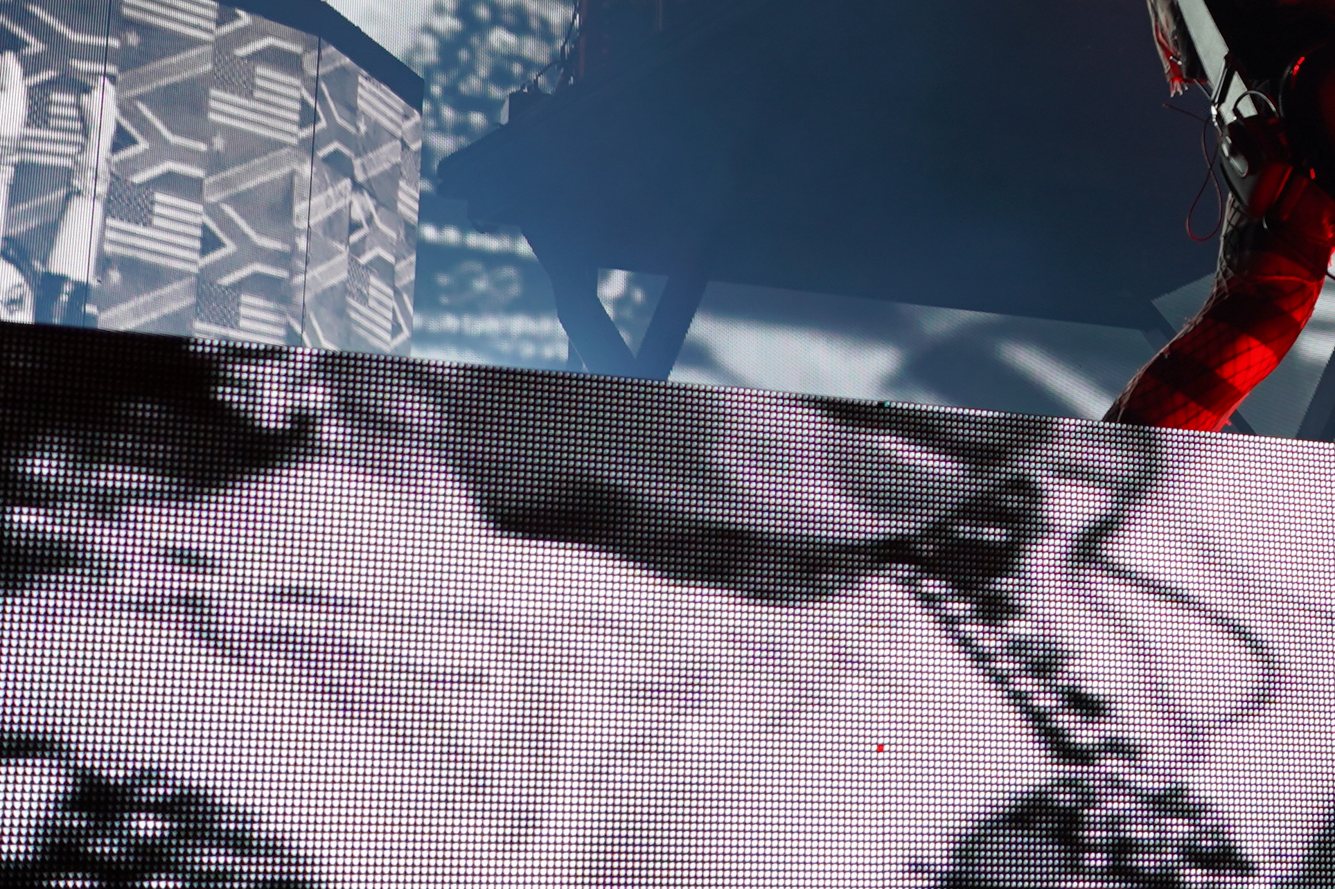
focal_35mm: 109
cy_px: -434
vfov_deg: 12.0
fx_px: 4041
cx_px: 1891
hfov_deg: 17.2
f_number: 4.5
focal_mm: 35
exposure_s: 1/60
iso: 100
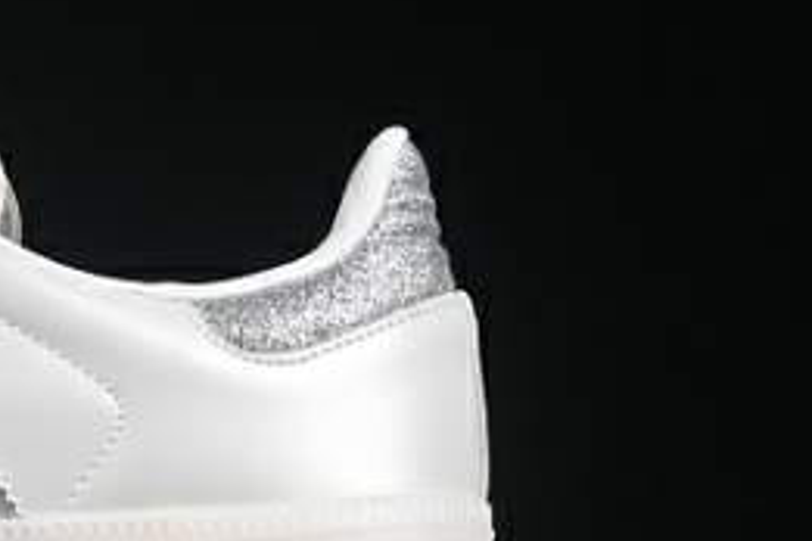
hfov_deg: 9.6
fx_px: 4736
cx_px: -215
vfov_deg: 6.5
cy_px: 183
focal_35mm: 210
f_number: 8
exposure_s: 1/80
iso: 160
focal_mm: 50
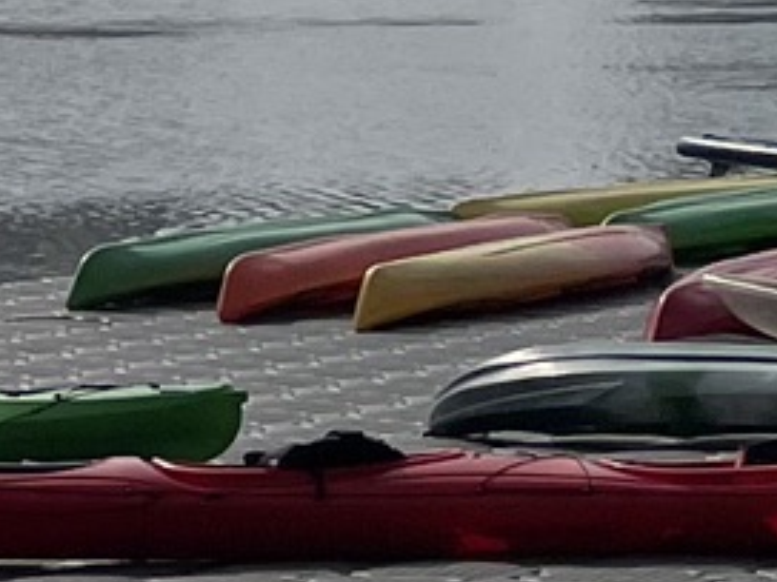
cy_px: -146
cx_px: -1925
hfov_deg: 8.0
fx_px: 4287
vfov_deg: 7.7
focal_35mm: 191
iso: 40
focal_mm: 4.2
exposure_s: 1/31250
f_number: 1.6
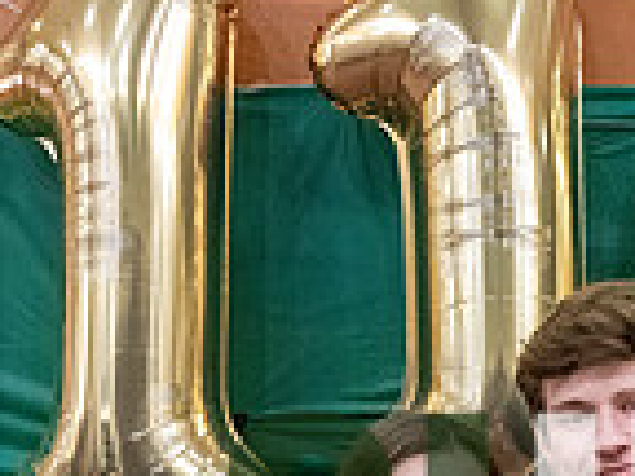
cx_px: 560
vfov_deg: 15.2
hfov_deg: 20.7
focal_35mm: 93
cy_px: 619
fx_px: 1706
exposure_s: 1/200
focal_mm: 24
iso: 6400
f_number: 4
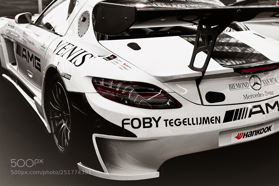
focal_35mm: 35
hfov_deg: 54.4
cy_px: 93
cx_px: 140
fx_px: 271
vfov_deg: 37.9
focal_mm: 35
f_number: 2.8
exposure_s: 1/40
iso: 500
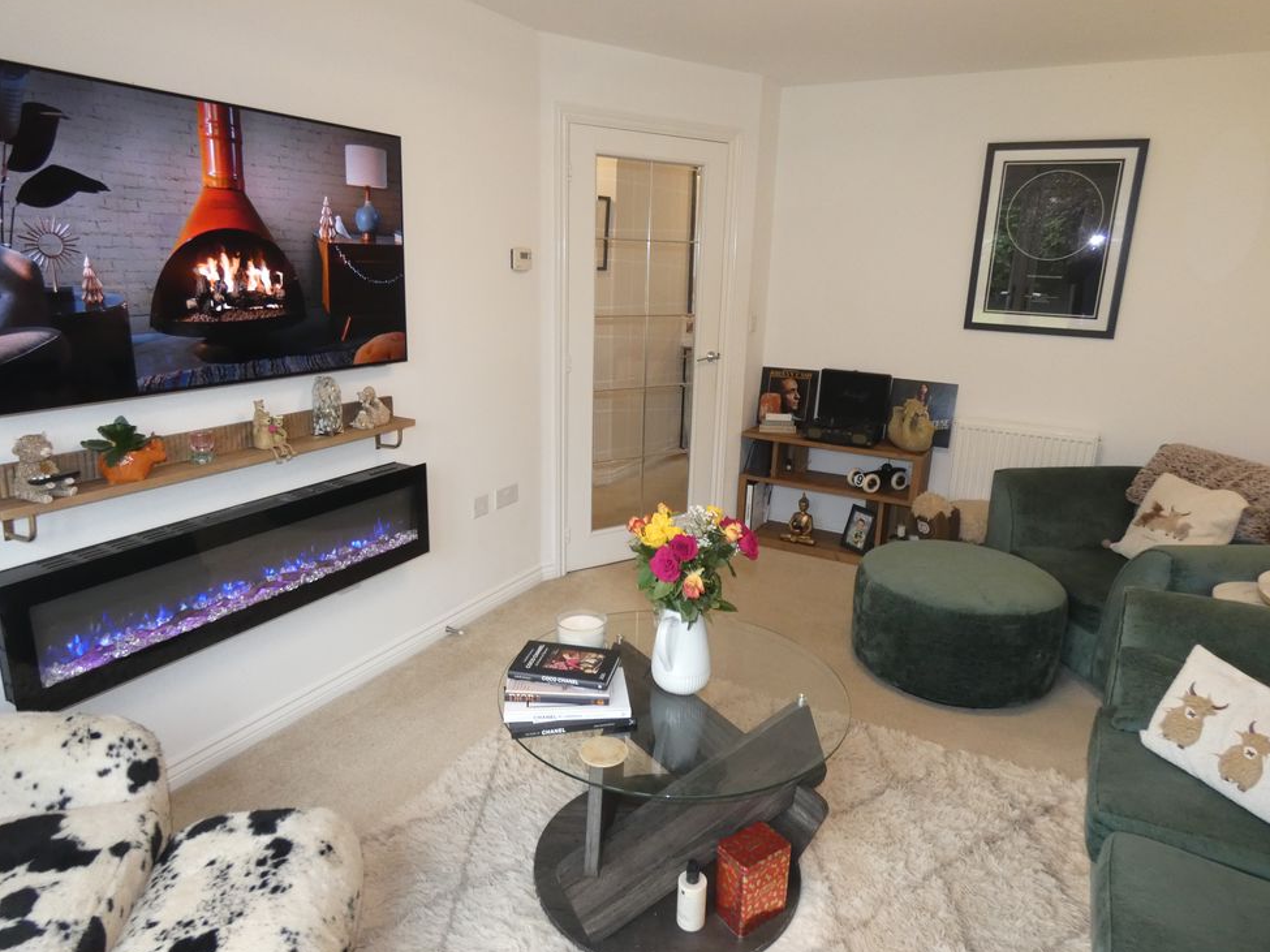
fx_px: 770
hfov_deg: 79.0
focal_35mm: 21
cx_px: 645
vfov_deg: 63.4
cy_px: 468
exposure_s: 1/60
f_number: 2.8
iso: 400
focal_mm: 3.6
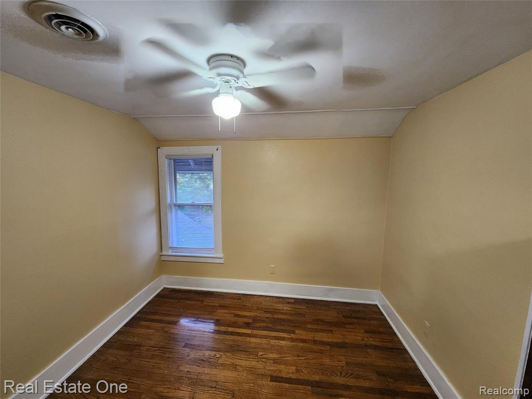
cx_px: 266
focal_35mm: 13
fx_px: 200
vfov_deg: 89.9
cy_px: 200
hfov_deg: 106.2
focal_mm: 2.2
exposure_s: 1/60
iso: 400
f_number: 2.2
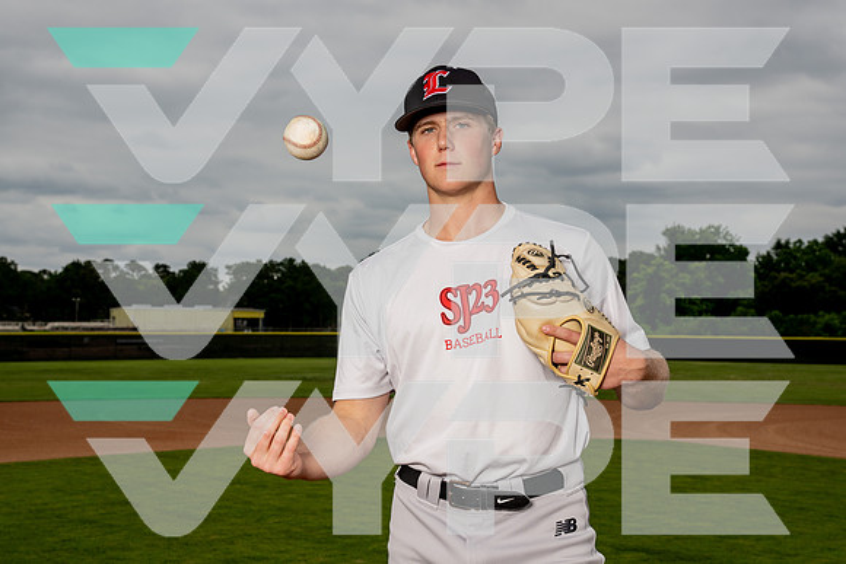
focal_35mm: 56
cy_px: 276
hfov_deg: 35.6
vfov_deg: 24.2
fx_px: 1317
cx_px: 412
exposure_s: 1/250
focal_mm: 52
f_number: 8
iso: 50
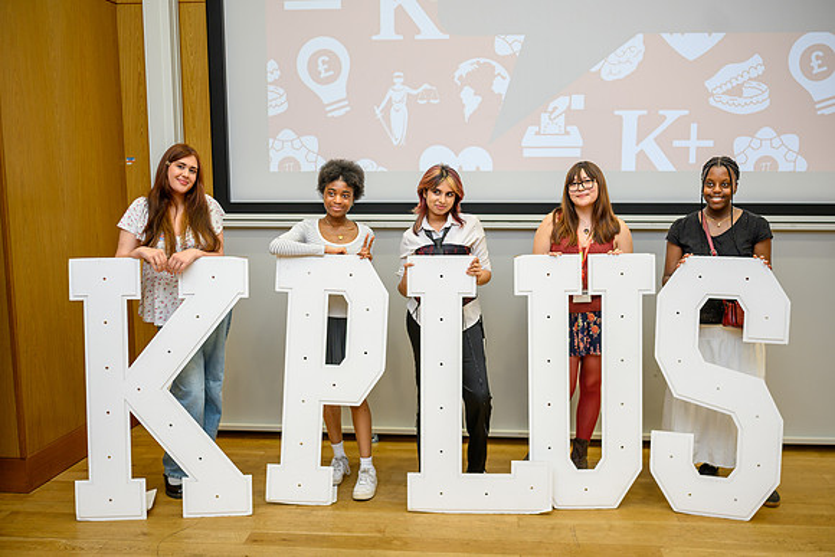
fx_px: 820
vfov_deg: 37.5
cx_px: 418
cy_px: 278
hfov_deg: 54.0
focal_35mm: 35
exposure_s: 1/200
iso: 200
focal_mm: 35
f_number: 2.2
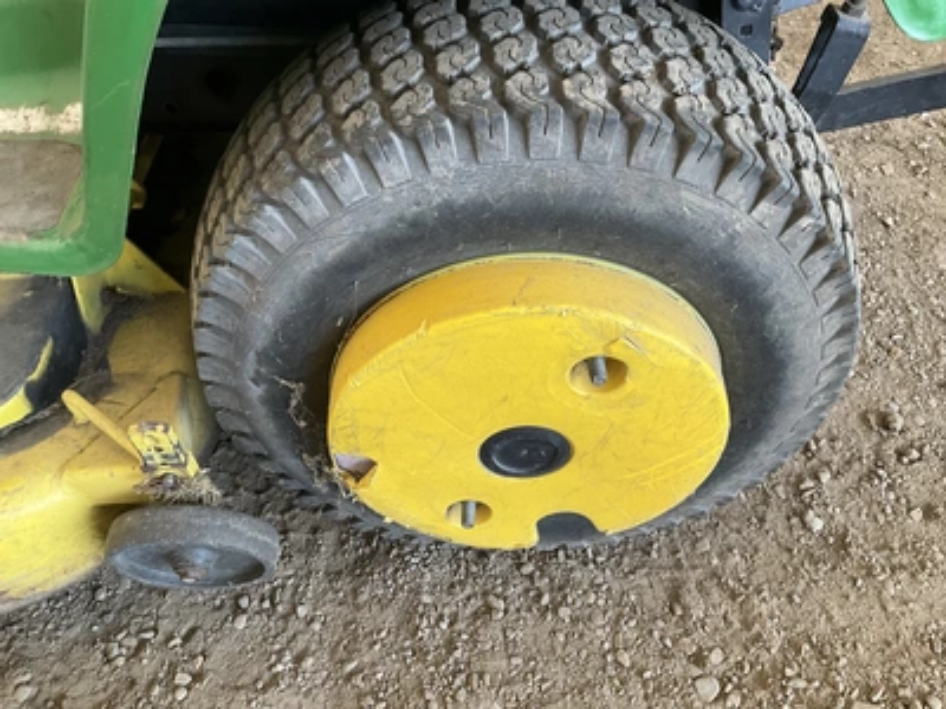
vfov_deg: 48.2
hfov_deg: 61.7
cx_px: 473
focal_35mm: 29
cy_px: 354
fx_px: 793
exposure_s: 1/122
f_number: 1.8
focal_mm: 3
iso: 40
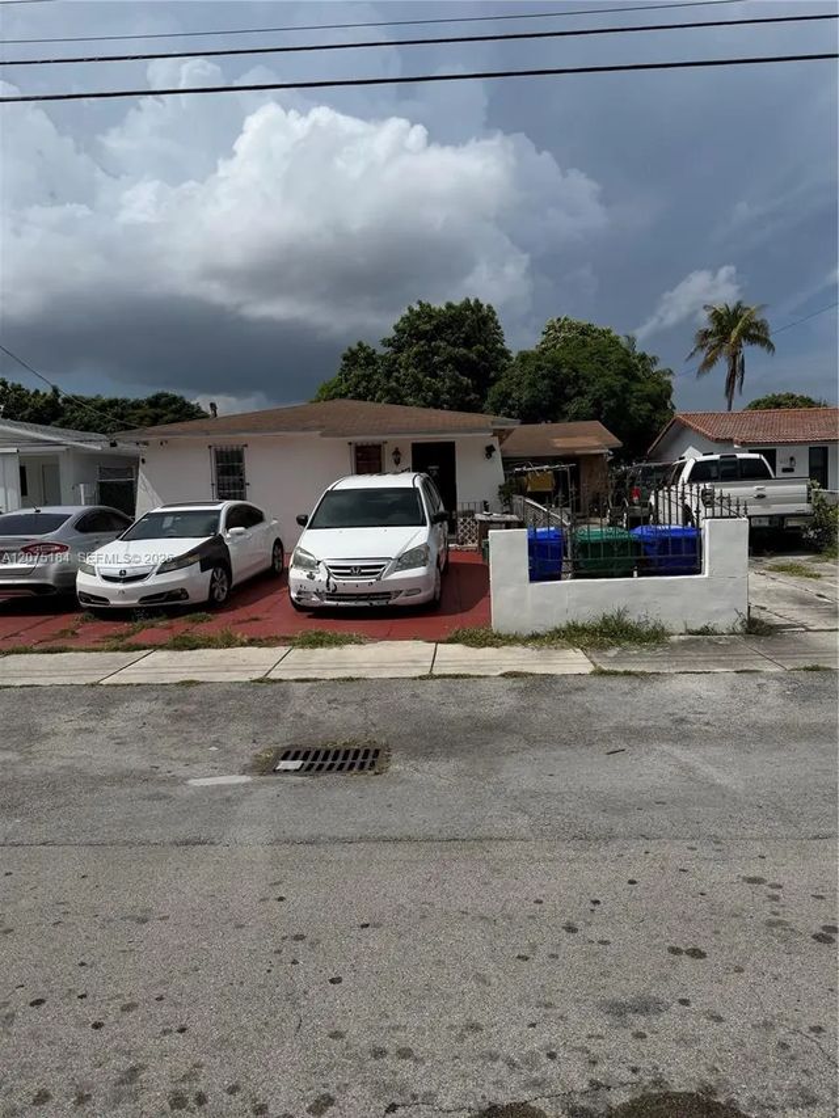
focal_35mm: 24
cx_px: 420
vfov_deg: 71.6
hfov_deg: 56.8
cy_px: 559
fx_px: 775
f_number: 1.78
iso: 80
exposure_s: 1/11905
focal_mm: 6.76
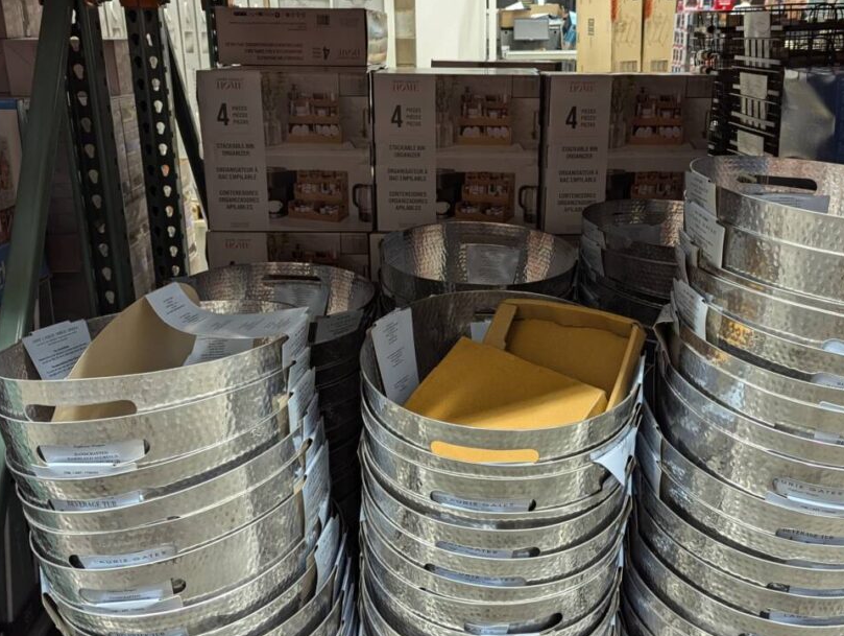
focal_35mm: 35
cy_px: 295
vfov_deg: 40.8
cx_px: 471
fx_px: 855
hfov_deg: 52.4
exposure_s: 1/66
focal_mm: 6.81
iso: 177
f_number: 1.85
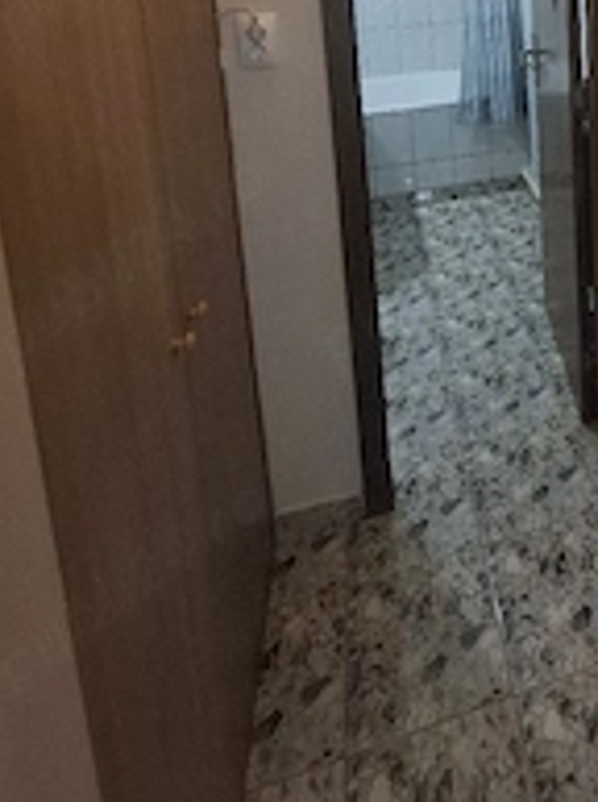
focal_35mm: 27
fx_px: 624
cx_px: 536
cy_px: -12
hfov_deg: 46.3
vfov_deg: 51.4
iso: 160
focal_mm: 1.74
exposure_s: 1/33
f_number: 2.2
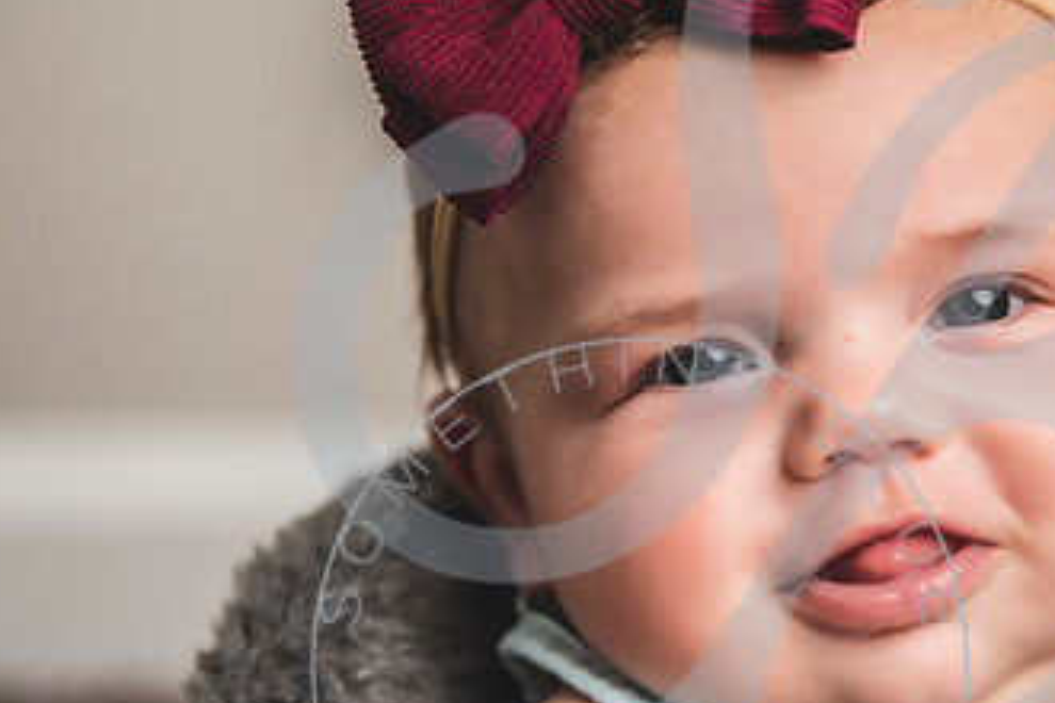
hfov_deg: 15.9
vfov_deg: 10.7
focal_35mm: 128
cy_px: 399
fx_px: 3751
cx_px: 826
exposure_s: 1/250
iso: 100
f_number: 2.8
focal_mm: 70
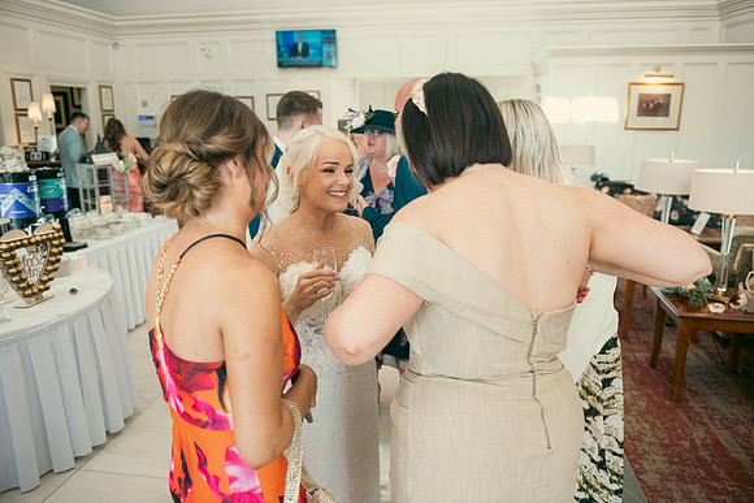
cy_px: 252
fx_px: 587
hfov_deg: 65.5
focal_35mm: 28
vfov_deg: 46.4
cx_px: 377
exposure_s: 1/160
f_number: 3.5
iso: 800
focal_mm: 28
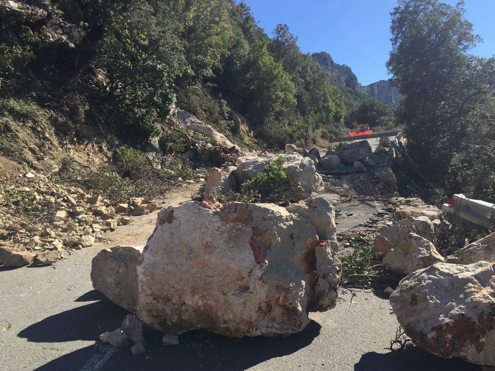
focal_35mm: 29
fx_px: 415
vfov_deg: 48.2
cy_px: 186
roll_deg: +5.1
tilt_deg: +0.0
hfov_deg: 61.7
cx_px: 248
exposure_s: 1/1364
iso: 32
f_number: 2.2
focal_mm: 4.15
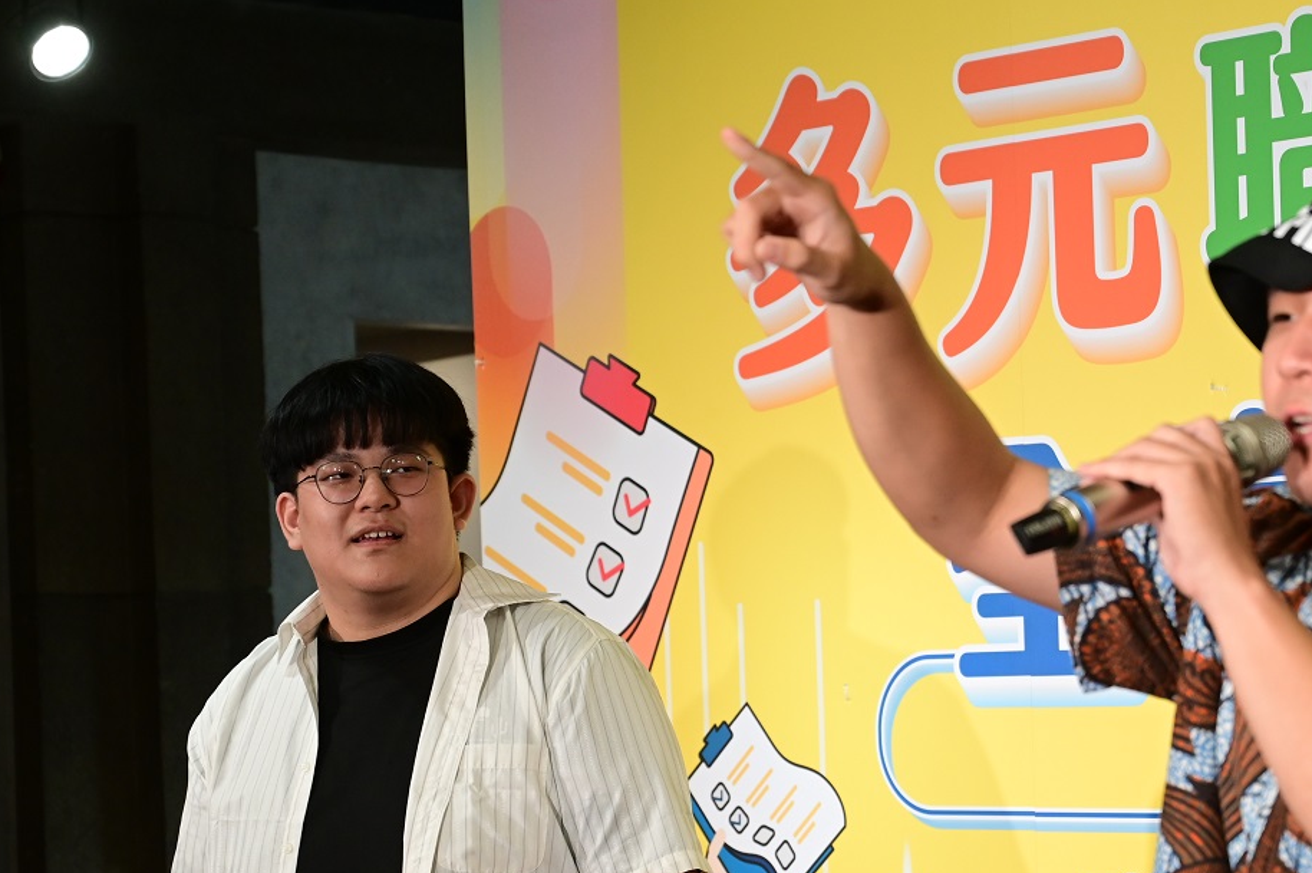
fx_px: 3569
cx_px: 889
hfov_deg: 20.7
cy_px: 712
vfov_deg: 13.9
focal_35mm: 98
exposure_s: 1/640
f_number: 4
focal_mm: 56
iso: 1600
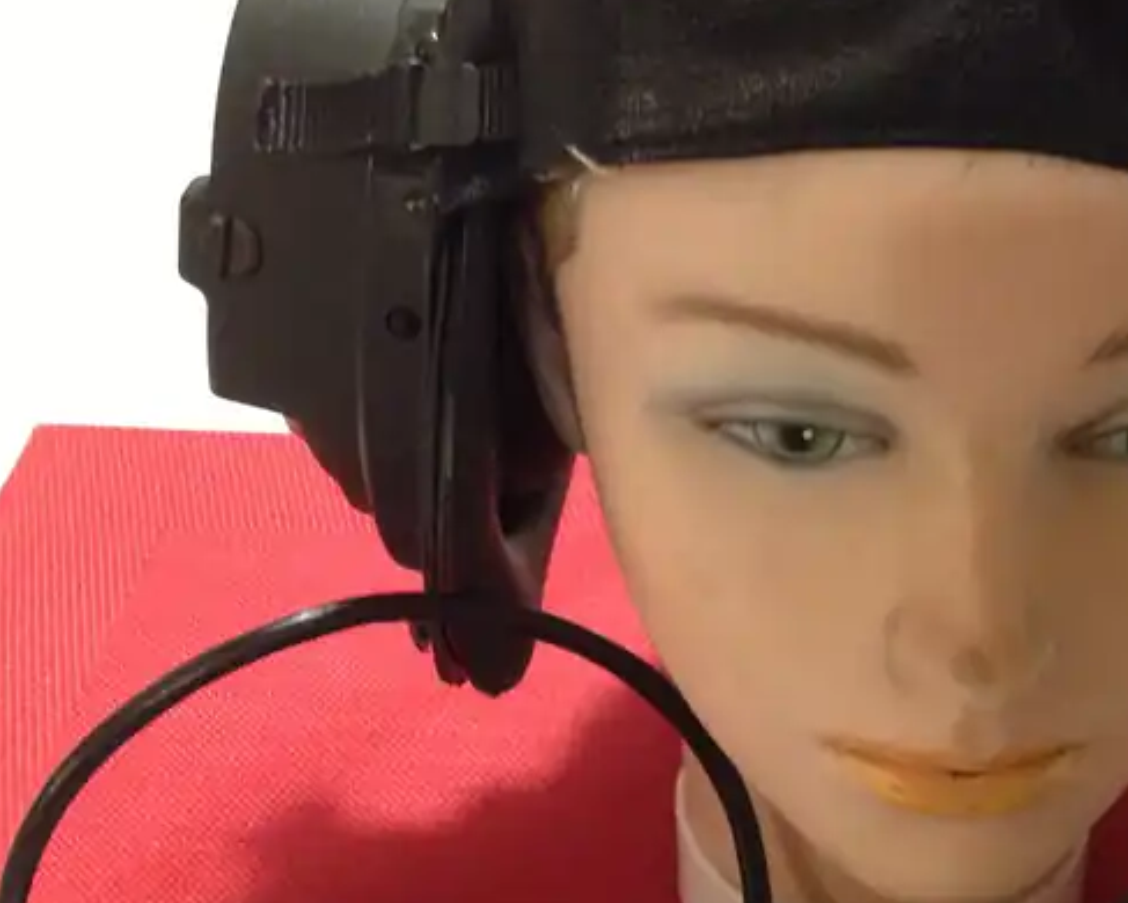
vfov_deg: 21.9
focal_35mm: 70
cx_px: 801
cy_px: 479
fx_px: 2338
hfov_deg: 26.9
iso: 400
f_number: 2.4
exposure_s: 1/15
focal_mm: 4.28
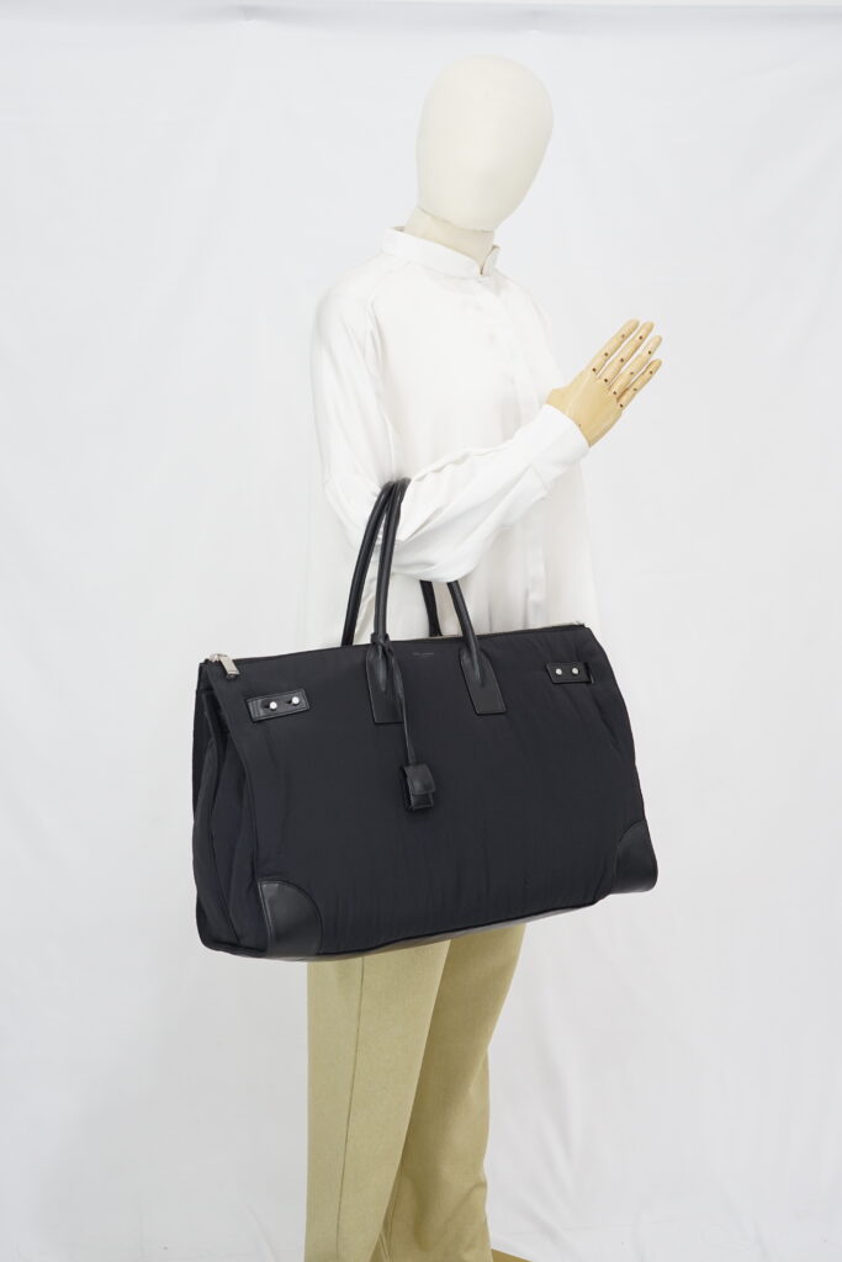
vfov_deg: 39.6
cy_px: 631
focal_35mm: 50
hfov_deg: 27.0
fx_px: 1753
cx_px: 421
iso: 640
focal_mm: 50
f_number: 6.3
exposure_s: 1/6
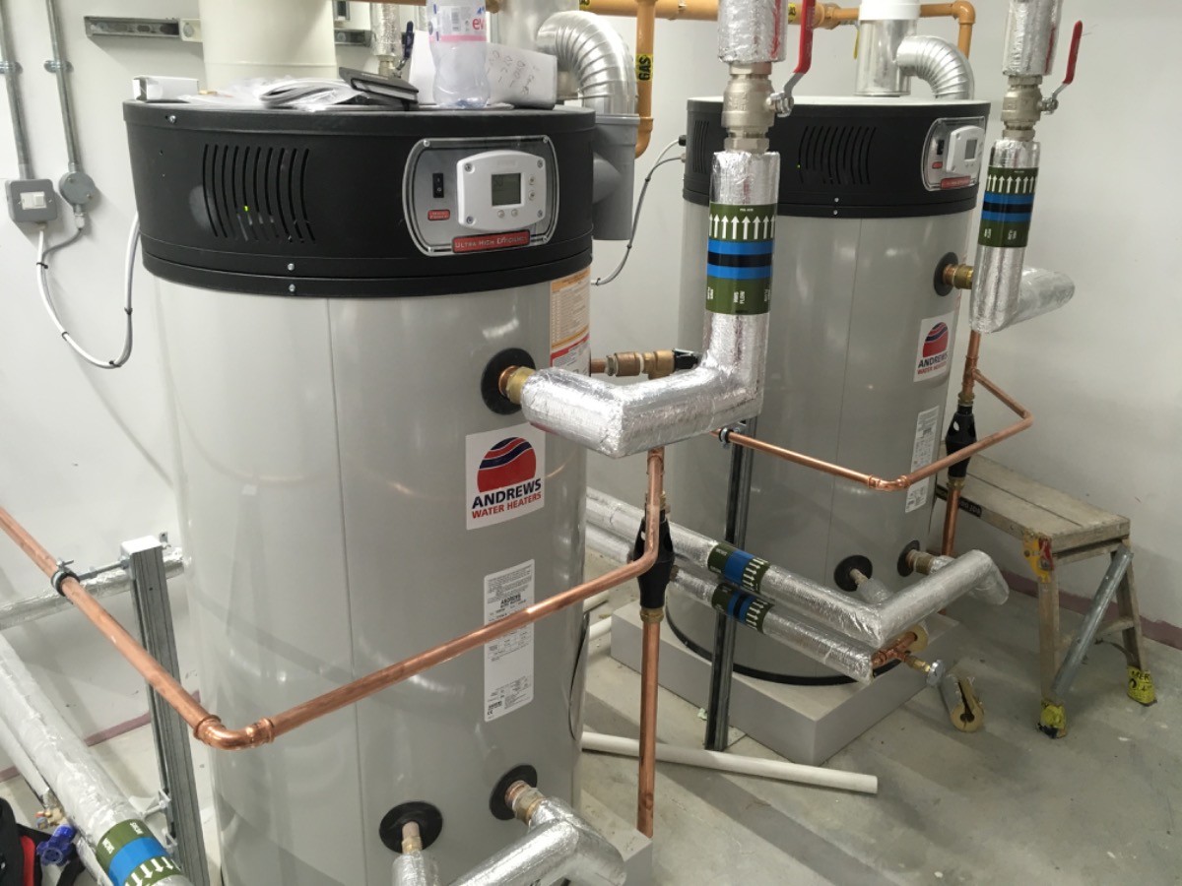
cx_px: 591
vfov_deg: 48.2
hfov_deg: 61.7
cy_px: 443
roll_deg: -0.7
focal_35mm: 29
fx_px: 990
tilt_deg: -21.1
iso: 50
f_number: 2.2
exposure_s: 1/33
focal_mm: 4.15
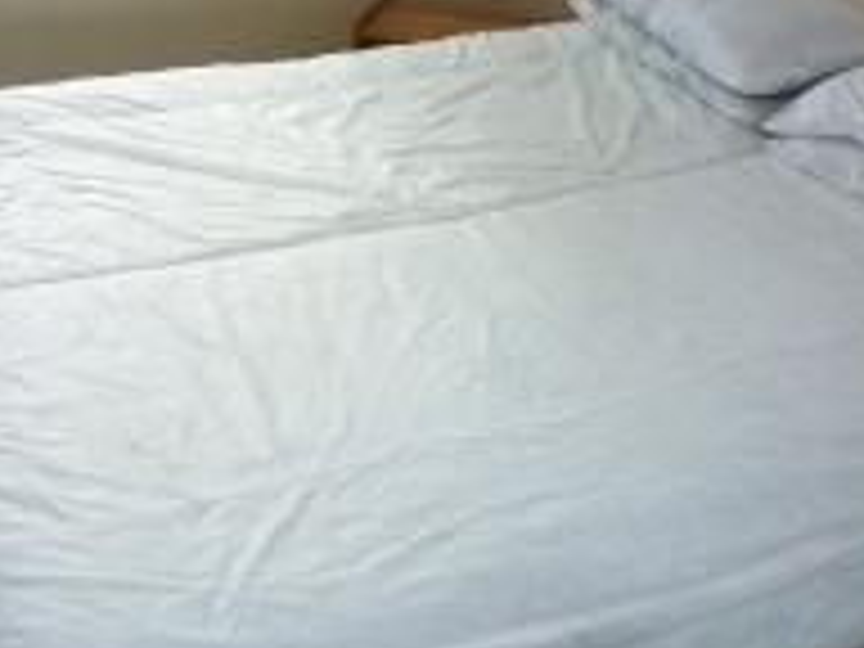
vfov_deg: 24.8
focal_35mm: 56
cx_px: 346
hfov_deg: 34.2
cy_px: -4
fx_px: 1398
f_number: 3.3
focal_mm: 4.3
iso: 100
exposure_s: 1/60
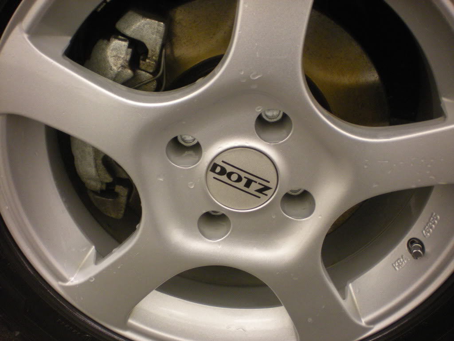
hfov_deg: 49.0
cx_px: 227
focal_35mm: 38
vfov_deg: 37.7
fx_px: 498
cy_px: 170
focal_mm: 6.3
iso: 283
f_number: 3.1
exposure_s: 1/8
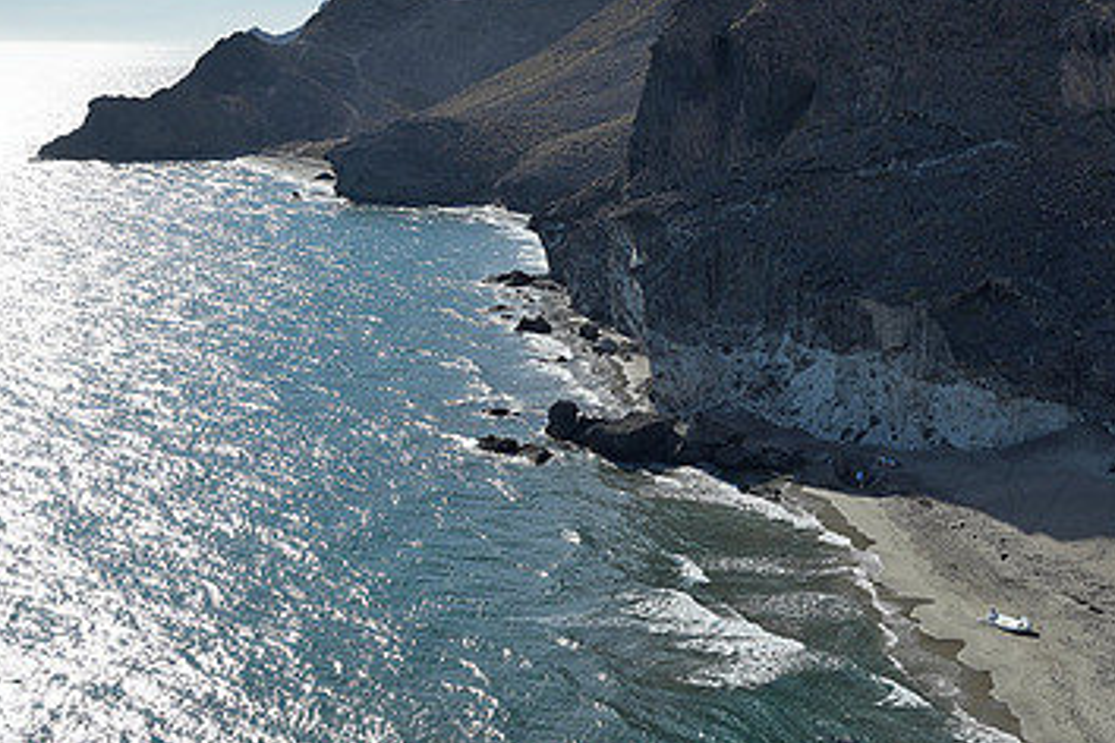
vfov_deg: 23.0
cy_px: 340
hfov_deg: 33.5
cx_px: 781
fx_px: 1827
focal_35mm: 59
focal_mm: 36
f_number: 8
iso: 100
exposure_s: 1/400
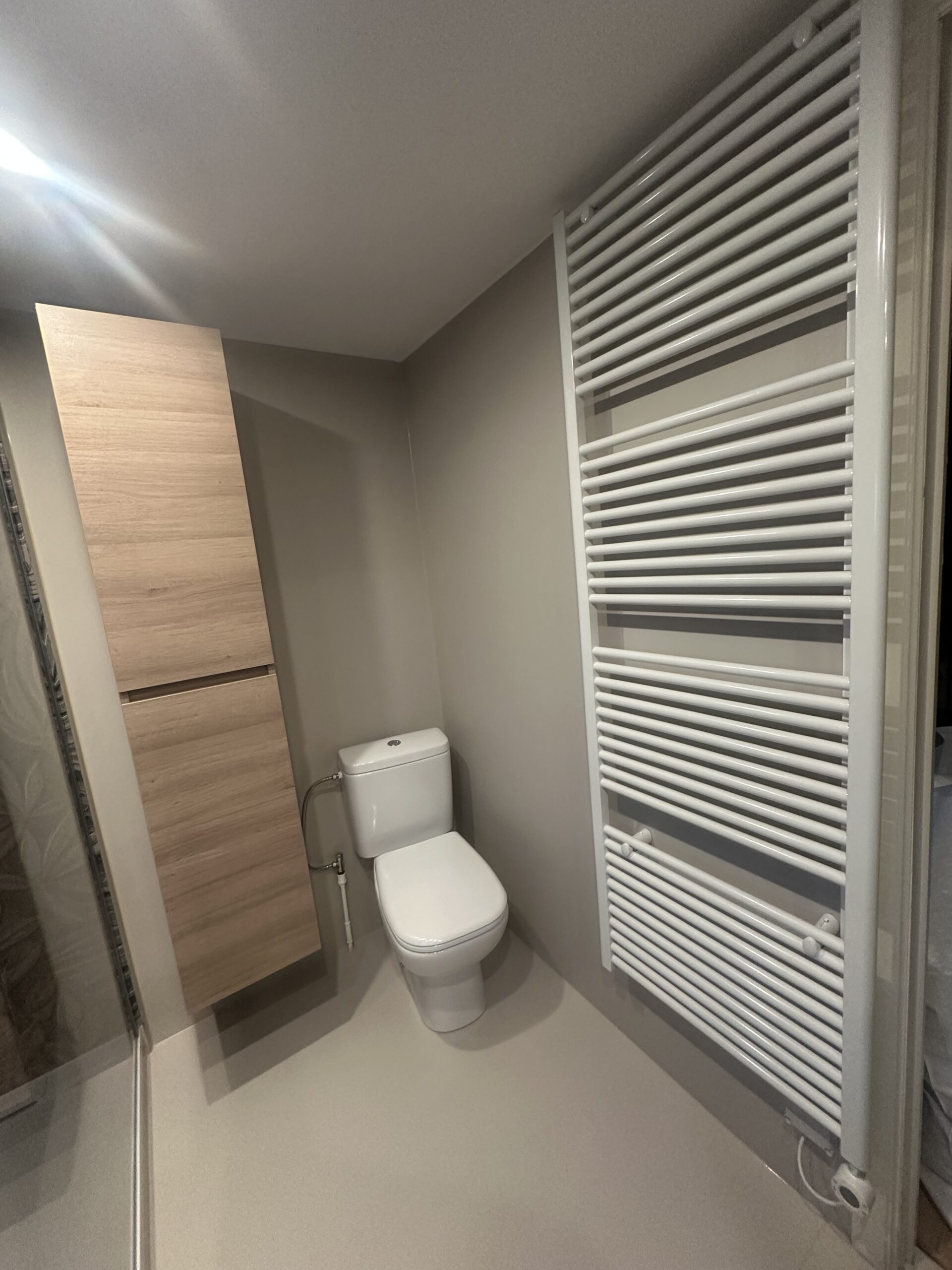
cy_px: 635
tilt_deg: -8.0
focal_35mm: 14
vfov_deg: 102.1
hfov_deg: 85.7
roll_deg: +5.6
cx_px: 476
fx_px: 513
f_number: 2.2
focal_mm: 2.22
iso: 320
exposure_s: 1/50
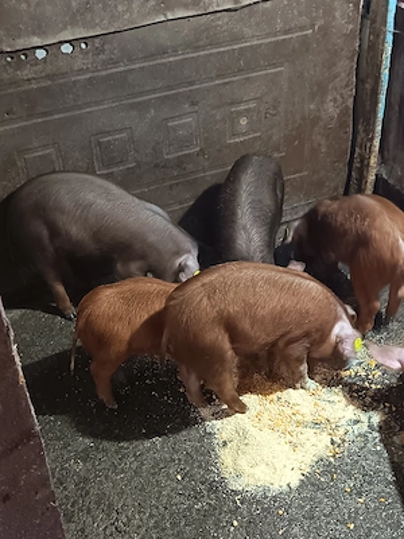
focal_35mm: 43
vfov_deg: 43.9
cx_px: 202
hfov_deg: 33.6
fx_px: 669
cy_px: 270
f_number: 1.75
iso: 2992
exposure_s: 1/25
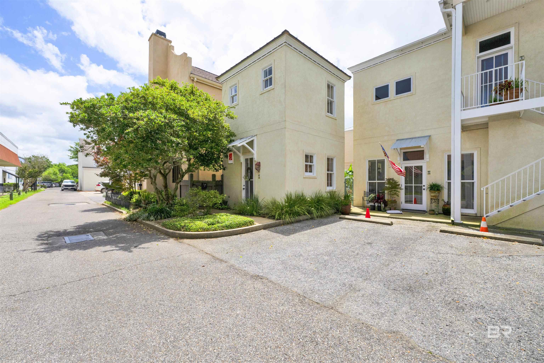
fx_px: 212
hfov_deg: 104.3
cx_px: 272
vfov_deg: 81.2
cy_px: 182
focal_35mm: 14
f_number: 11
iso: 400
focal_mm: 14
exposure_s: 1/800
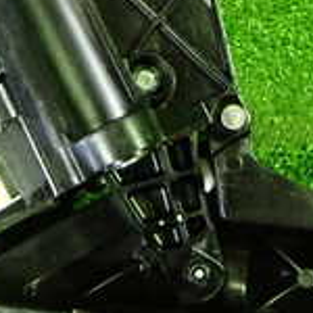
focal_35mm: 106
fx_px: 1084
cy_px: 35
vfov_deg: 16.2
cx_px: 98
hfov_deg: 16.4
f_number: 2.3
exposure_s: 1/25
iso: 800
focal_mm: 5.4
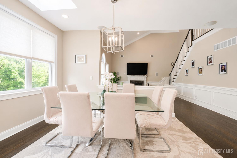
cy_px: 79
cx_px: 118
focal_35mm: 15
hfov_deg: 100.4
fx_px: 99
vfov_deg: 77.3
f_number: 9
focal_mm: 10
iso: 1600
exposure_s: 1/125
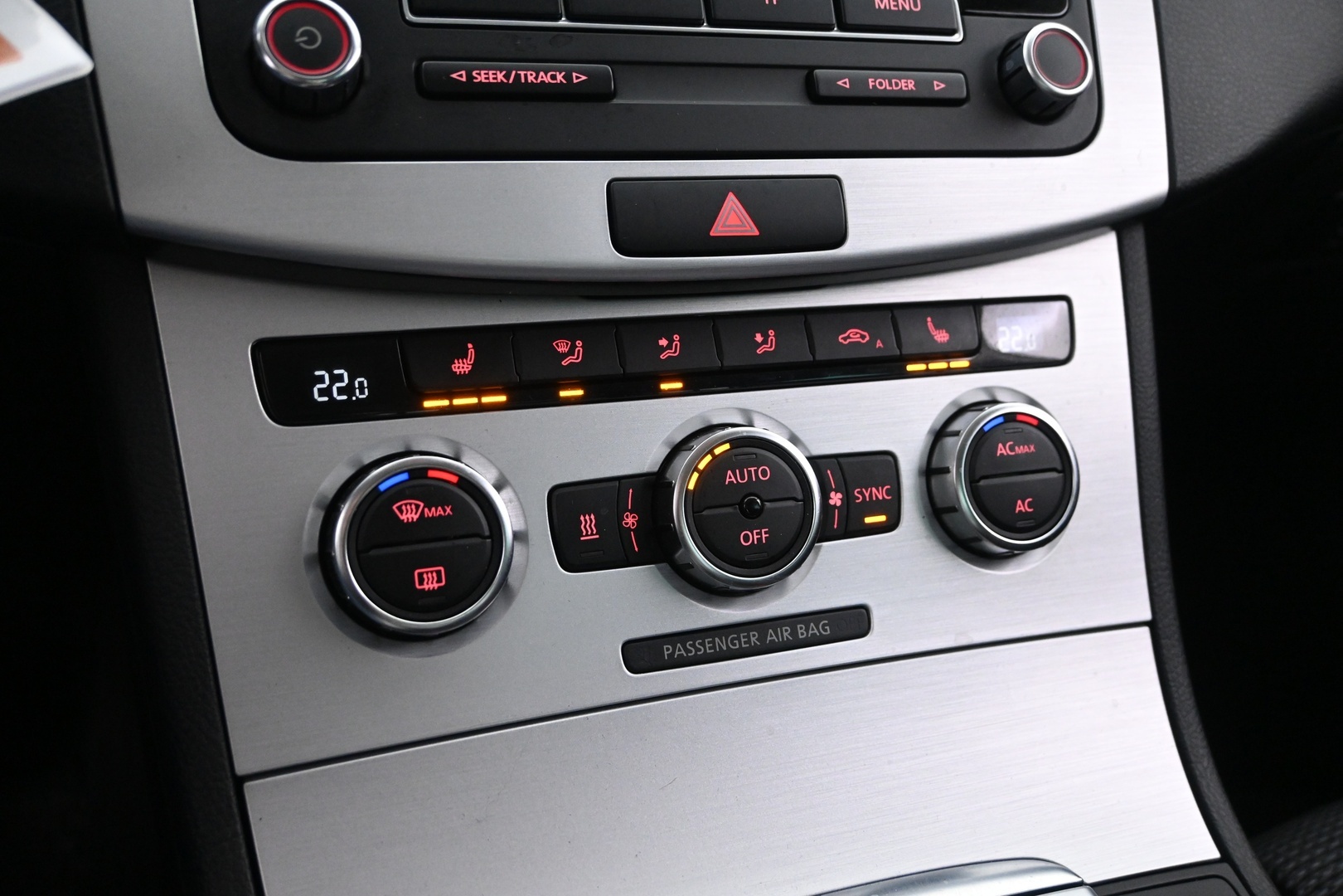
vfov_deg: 41.7
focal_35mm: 32
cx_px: 672
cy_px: 448
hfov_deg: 59.5
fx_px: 1175
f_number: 4
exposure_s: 1/25
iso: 3200
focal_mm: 21
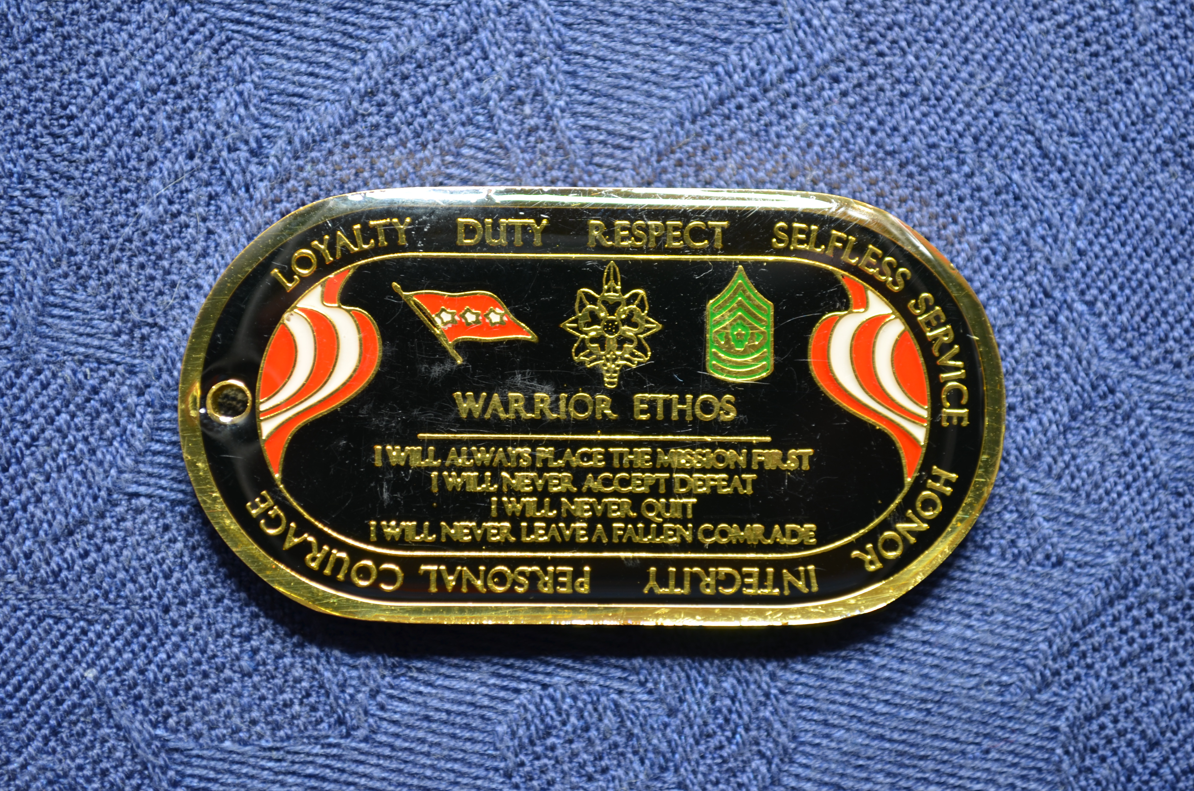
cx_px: 597
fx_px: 2731
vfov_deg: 16.5
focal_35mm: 82
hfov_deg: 24.7
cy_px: 396
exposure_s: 1/1.6
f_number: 8
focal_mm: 55
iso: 160
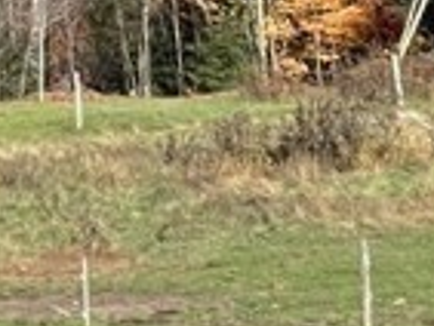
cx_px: -1047
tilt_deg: -4.6
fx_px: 5835
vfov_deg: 3.2
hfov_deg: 4.1
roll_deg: +2.2
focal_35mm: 465
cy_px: 74
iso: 20
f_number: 2.2
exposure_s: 1/1143
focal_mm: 7.5
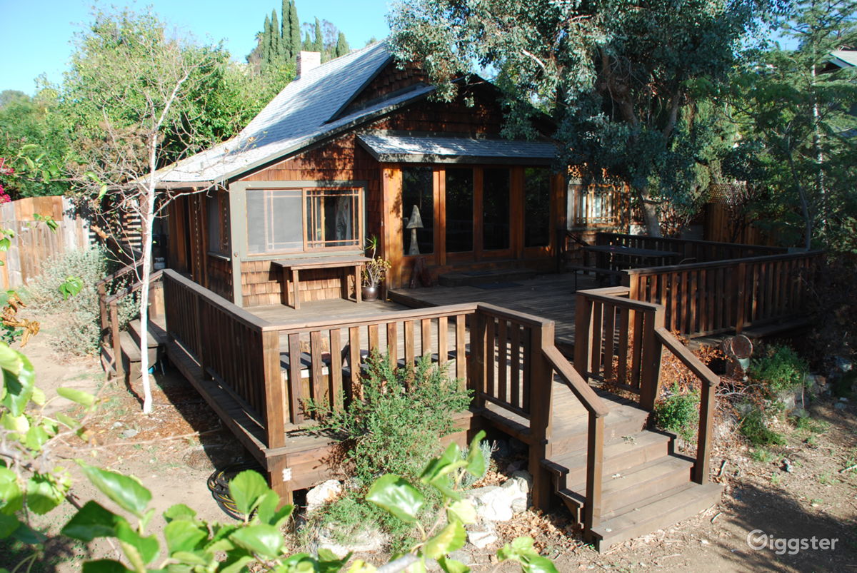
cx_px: 428
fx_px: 715
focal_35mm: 30
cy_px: 286
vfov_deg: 43.7
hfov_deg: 61.9
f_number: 6.3
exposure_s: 1/125
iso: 100
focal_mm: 20
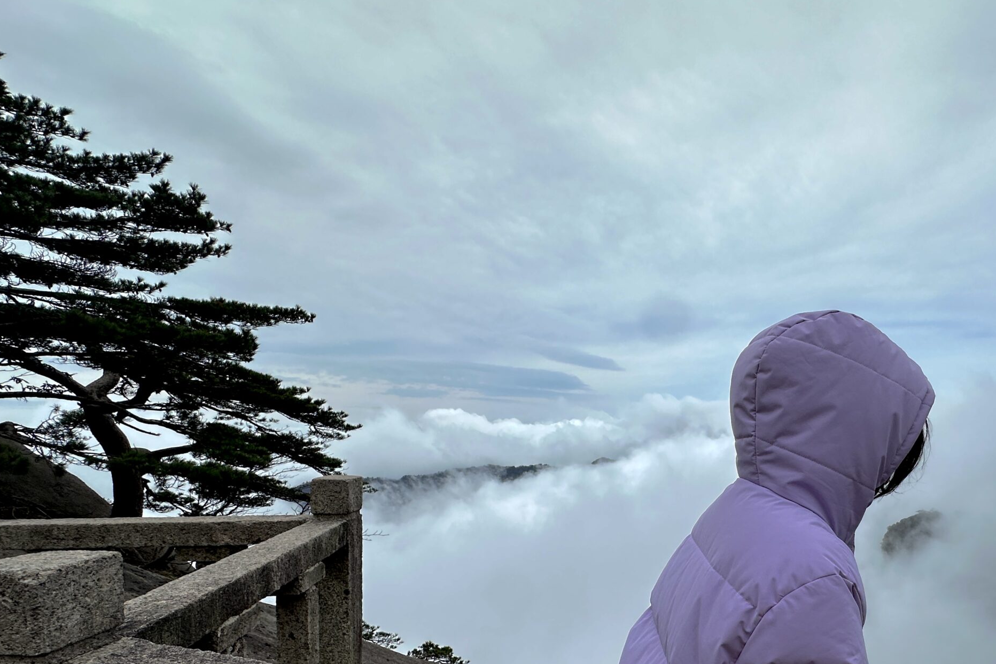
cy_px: 455
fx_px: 553
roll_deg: +2.0
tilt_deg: -5.2
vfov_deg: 60.1
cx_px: 676
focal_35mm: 20
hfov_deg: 80.7
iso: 50
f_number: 2.2
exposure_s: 1/4464
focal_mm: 2.22
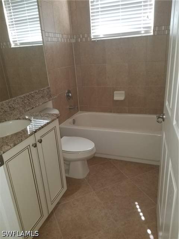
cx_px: 90
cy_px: 120
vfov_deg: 67.3
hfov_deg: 53.1
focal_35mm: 26
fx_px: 179
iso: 100
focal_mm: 4.3
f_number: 1.7
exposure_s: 1/24
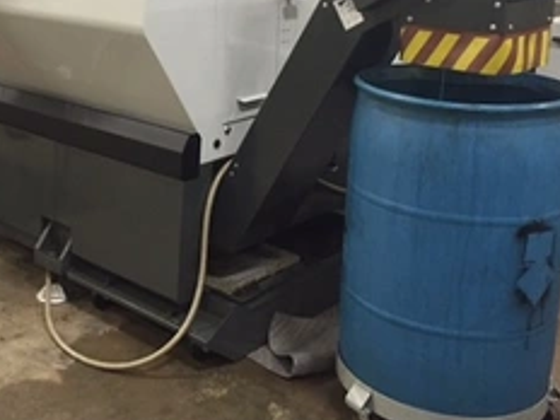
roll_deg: -1.2
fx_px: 809
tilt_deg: -11.2
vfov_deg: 28.5
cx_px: 179
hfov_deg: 37.7
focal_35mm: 50
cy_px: 84
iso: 200
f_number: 2.2
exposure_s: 1/30
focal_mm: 4.15
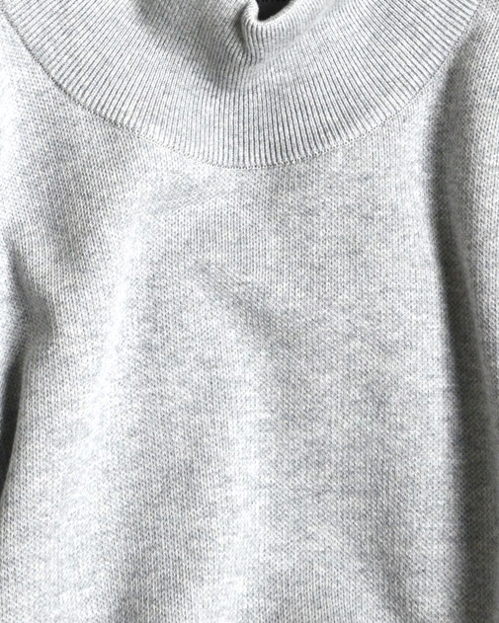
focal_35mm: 104
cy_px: -63
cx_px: 162
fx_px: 1922
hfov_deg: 14.8
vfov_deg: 17.8
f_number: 8
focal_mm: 31
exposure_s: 1/50
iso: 1250
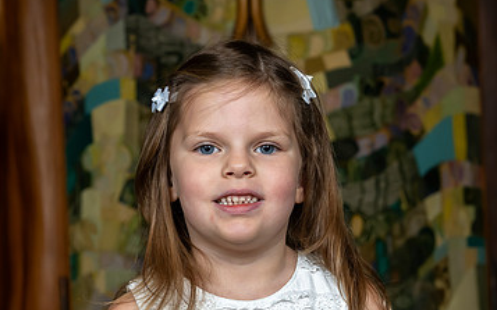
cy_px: 261
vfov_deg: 9.4
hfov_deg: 15.0
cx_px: 251
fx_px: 1882
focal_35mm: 139
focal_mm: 63
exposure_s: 1/200
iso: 500
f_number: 7.1
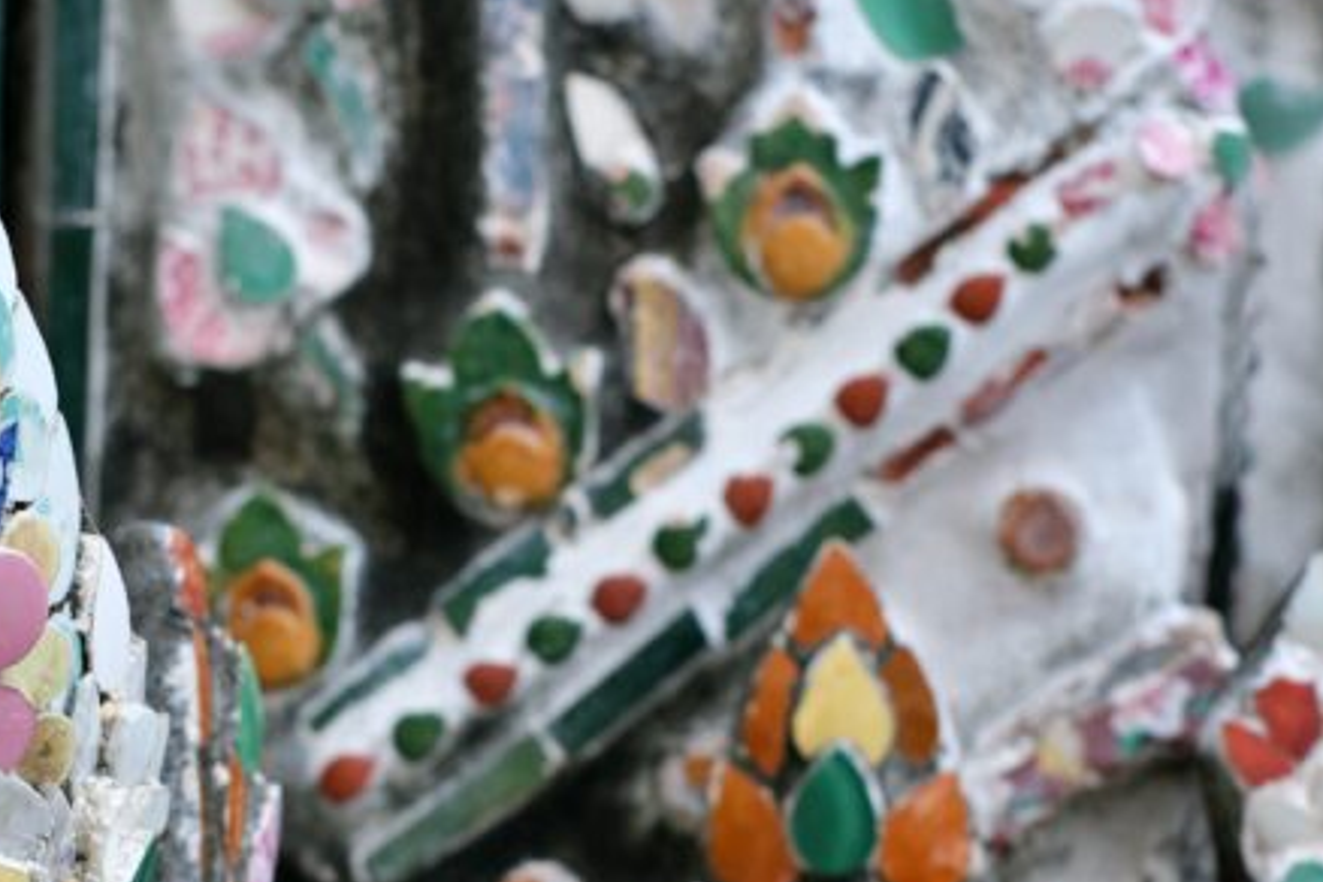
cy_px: 754
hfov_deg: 16.5
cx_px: 435
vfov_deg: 11.0
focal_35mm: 124
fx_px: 4557
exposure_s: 1/320
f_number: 3.2
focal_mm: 35
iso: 160
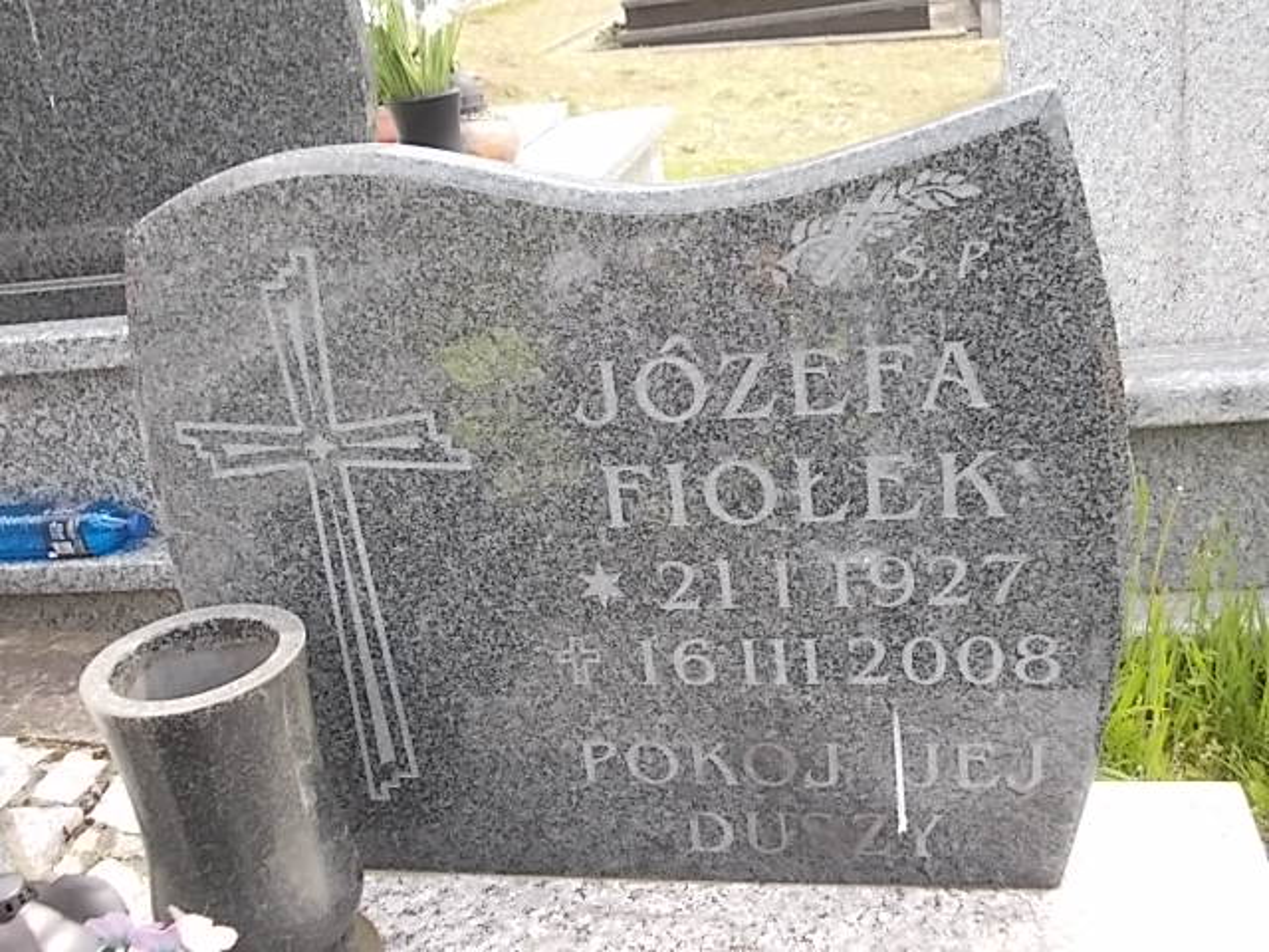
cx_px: 634
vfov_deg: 37.7
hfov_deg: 49.0
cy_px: 476
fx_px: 1393
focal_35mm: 38
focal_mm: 5.3
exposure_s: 1/160
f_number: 3.1
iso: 80
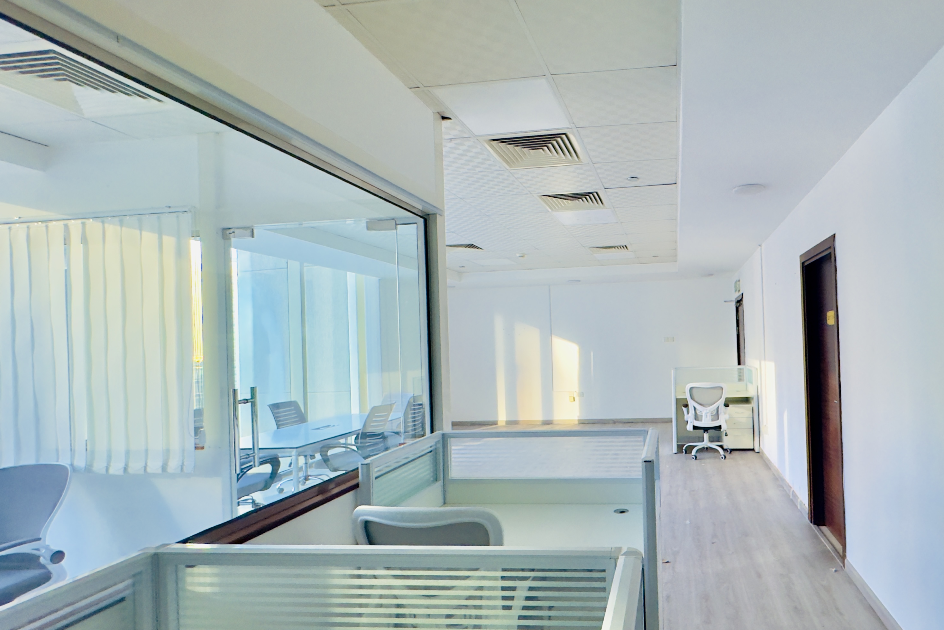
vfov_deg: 61.9
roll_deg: +1.8
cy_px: 338
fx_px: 524
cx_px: 621
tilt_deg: +1.0
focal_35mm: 20
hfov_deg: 81.4
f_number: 2.2
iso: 320
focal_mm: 2.22
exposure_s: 1/81
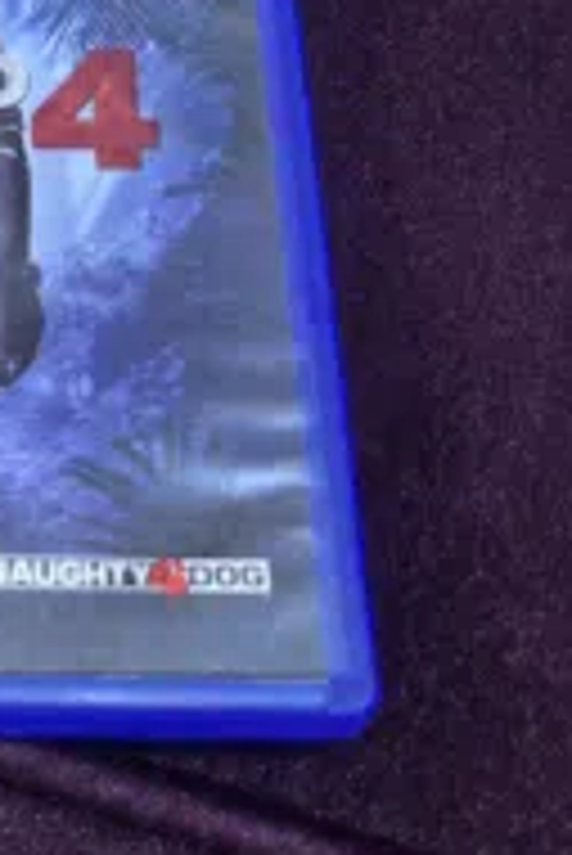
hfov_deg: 22.3
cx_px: -77
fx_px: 1356
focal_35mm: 57
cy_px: 360
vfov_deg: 35.0
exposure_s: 1/50
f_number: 1.8
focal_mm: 4.25
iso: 200
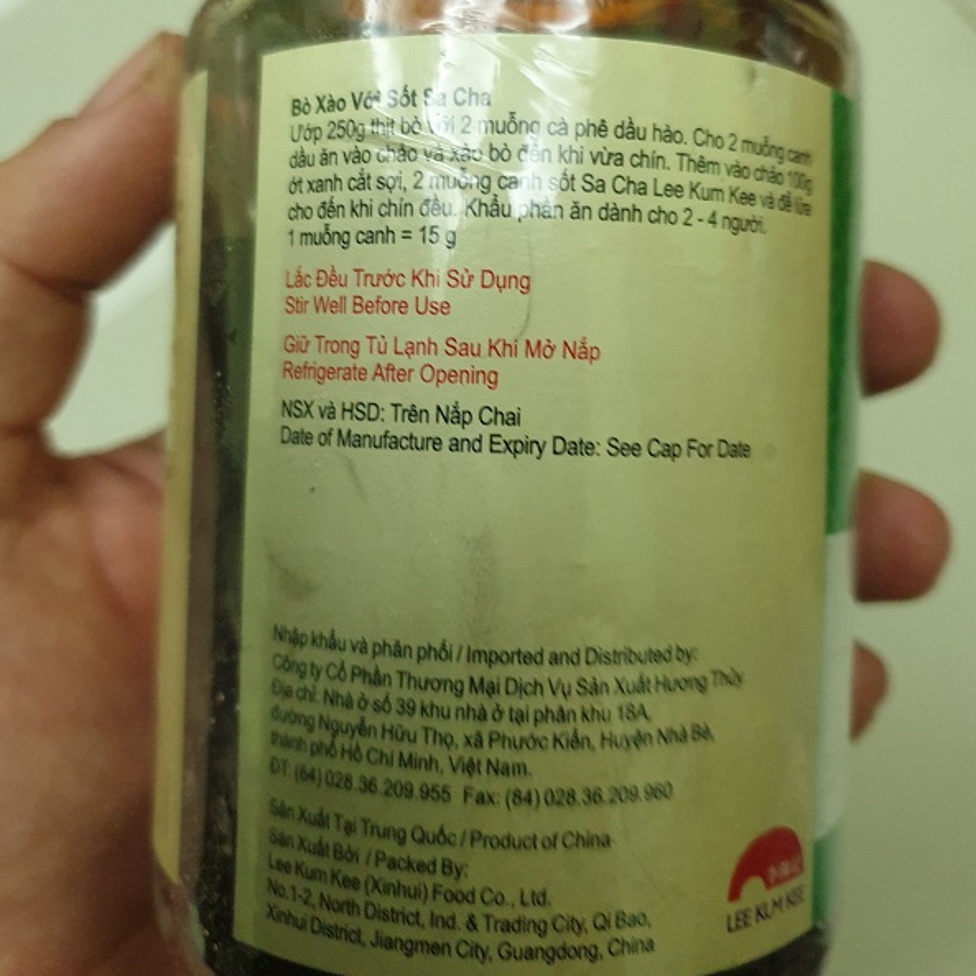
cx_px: 487
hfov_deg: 52.5
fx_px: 989
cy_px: 324
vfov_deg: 51.5
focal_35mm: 31
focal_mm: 4.3
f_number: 1.5
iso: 250
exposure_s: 1/50
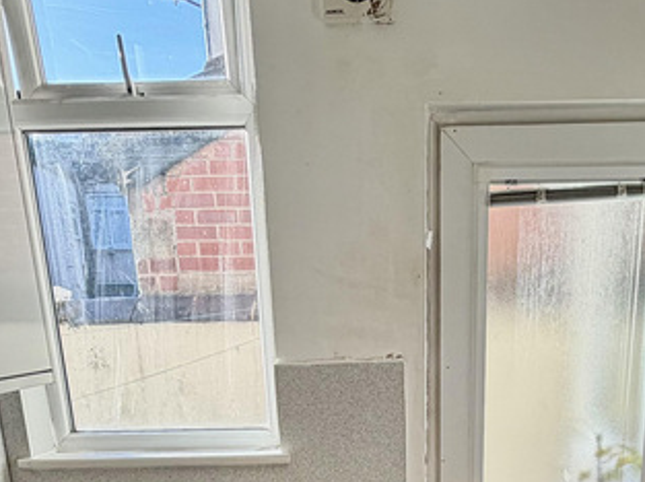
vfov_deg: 28.5
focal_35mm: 43
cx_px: 408
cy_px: 599
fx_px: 800
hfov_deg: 43.5
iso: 40
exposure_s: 1/139
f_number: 2.2
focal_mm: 2.22
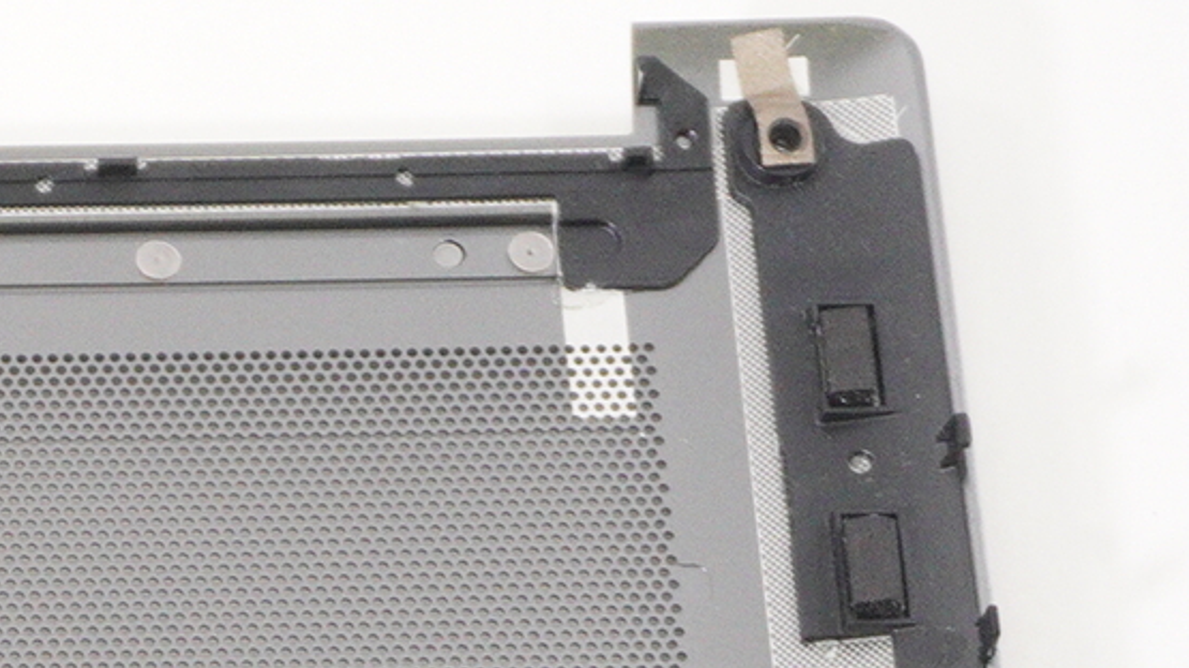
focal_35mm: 184
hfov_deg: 10.9
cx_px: -943
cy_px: 1252
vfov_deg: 6.4
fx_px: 5800
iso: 1600
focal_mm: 26
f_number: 5.6
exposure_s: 1/100
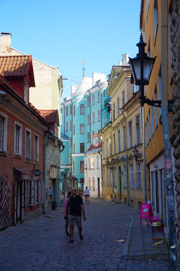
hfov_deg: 29.9
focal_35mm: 45
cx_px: 90
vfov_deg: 43.6
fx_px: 337
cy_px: 136
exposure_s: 1/80
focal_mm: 30
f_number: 10
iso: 100
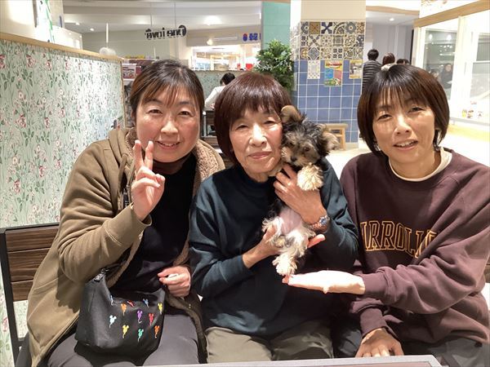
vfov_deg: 45.4
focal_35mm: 31
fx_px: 439
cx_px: 245
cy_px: 184
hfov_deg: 58.4
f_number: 2.4
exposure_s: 1/60
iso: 200
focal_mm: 3.3
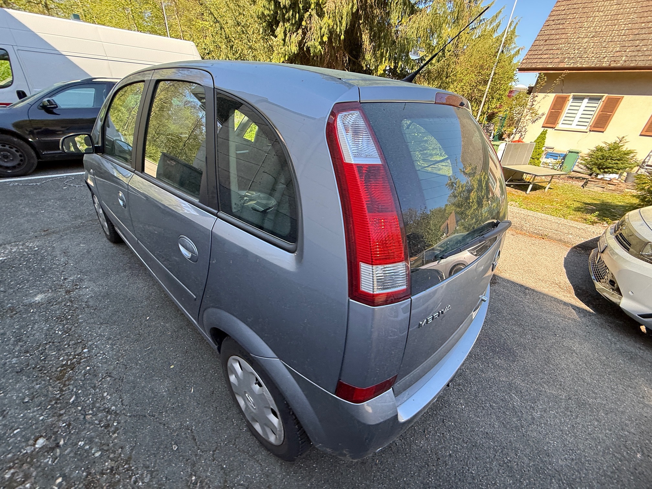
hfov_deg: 102.1
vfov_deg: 85.7
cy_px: 244
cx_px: 326
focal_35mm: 14
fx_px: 264
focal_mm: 2.22
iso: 64
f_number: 2.2
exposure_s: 1/156
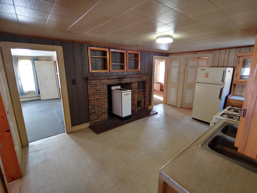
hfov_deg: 94.5
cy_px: 96
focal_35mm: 16
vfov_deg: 78.1
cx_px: 128
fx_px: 119
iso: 350
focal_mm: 2.18
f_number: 1.9
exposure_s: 1/24
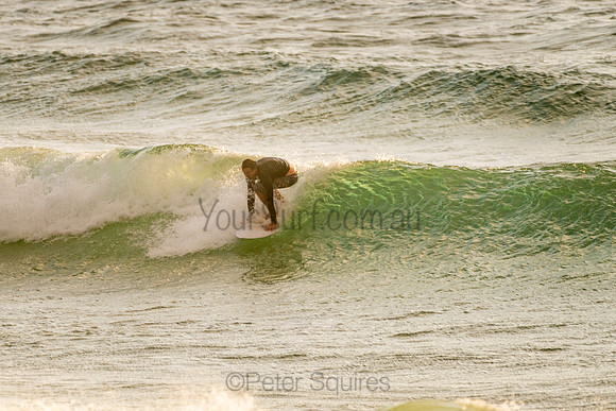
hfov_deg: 3.4
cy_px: 196
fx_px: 10491
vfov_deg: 2.2
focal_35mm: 613
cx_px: 279
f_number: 5.6
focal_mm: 500
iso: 360
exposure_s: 1/500
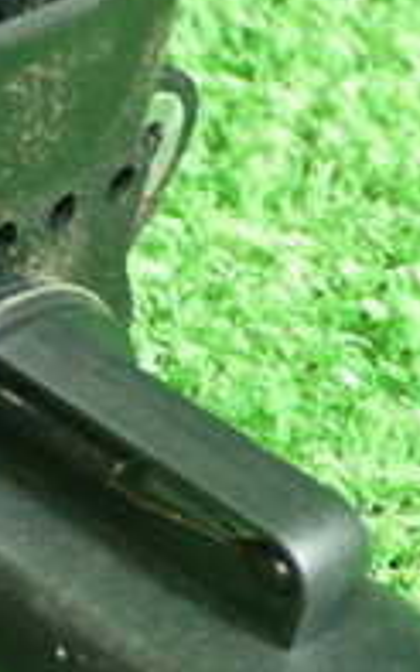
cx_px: 167
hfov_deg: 6.6
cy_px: 440
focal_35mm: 200
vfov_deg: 10.5
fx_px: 3666
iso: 800
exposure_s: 1/30
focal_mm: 11.09
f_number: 3.6
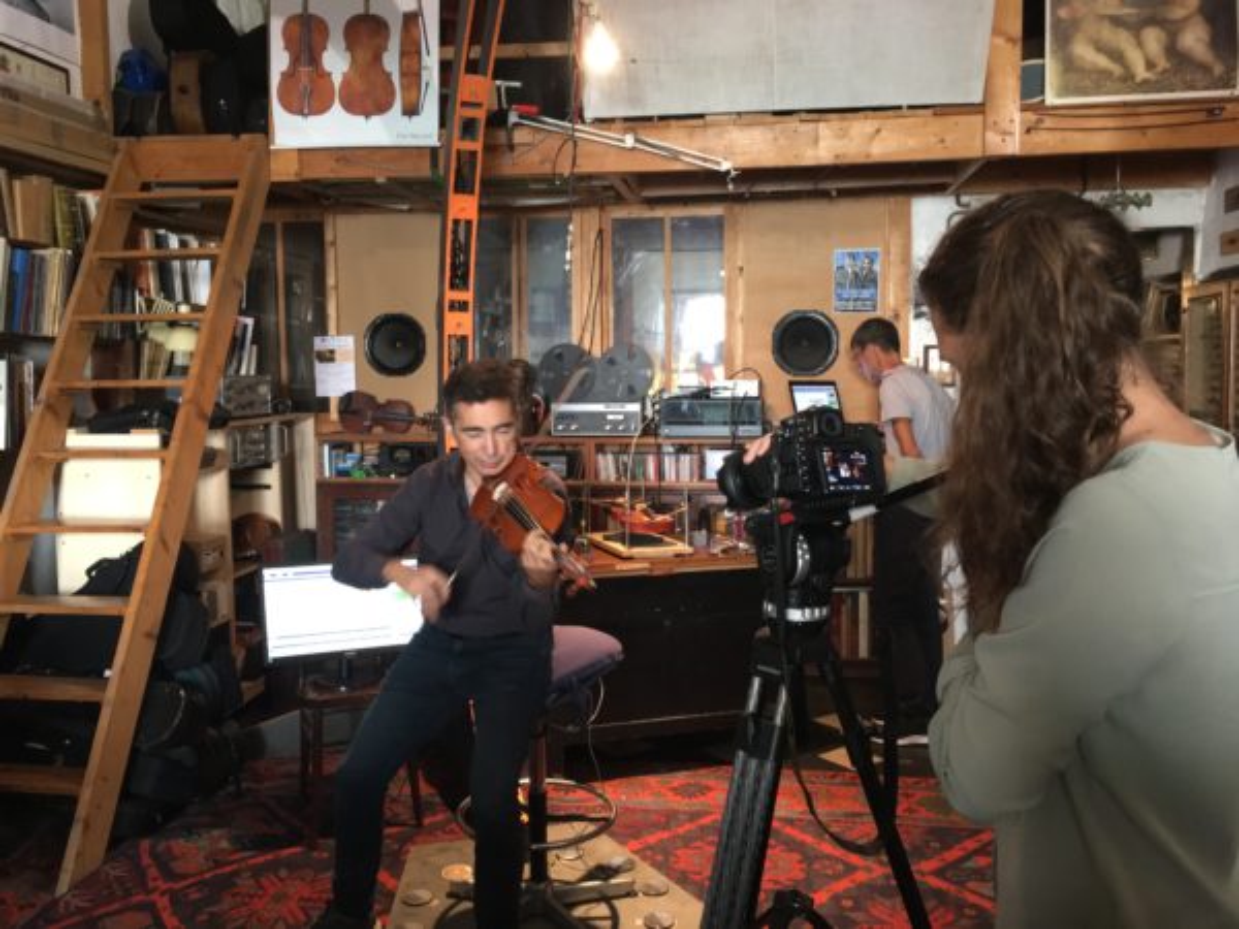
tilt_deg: -4.2
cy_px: 464
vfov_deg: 48.2
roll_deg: -0.7
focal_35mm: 29
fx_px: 1038
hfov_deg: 61.7
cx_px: 620
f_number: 2.2
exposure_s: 1/20
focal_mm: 4.15
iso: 200
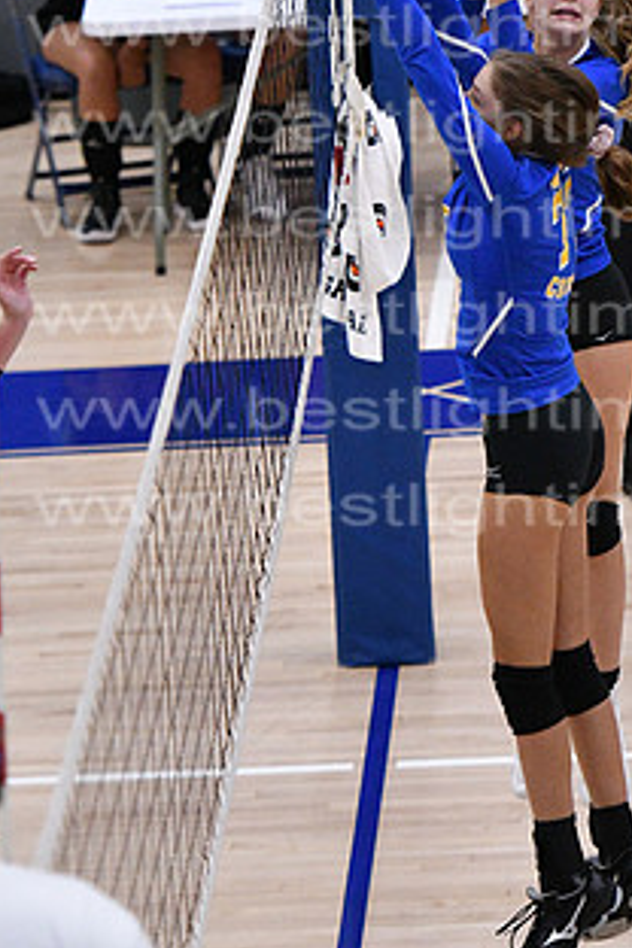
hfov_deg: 3.7
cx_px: 530
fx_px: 9899
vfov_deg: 5.5
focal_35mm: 376
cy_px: 176
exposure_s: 1/1250
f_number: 3.2
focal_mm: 135
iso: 6400
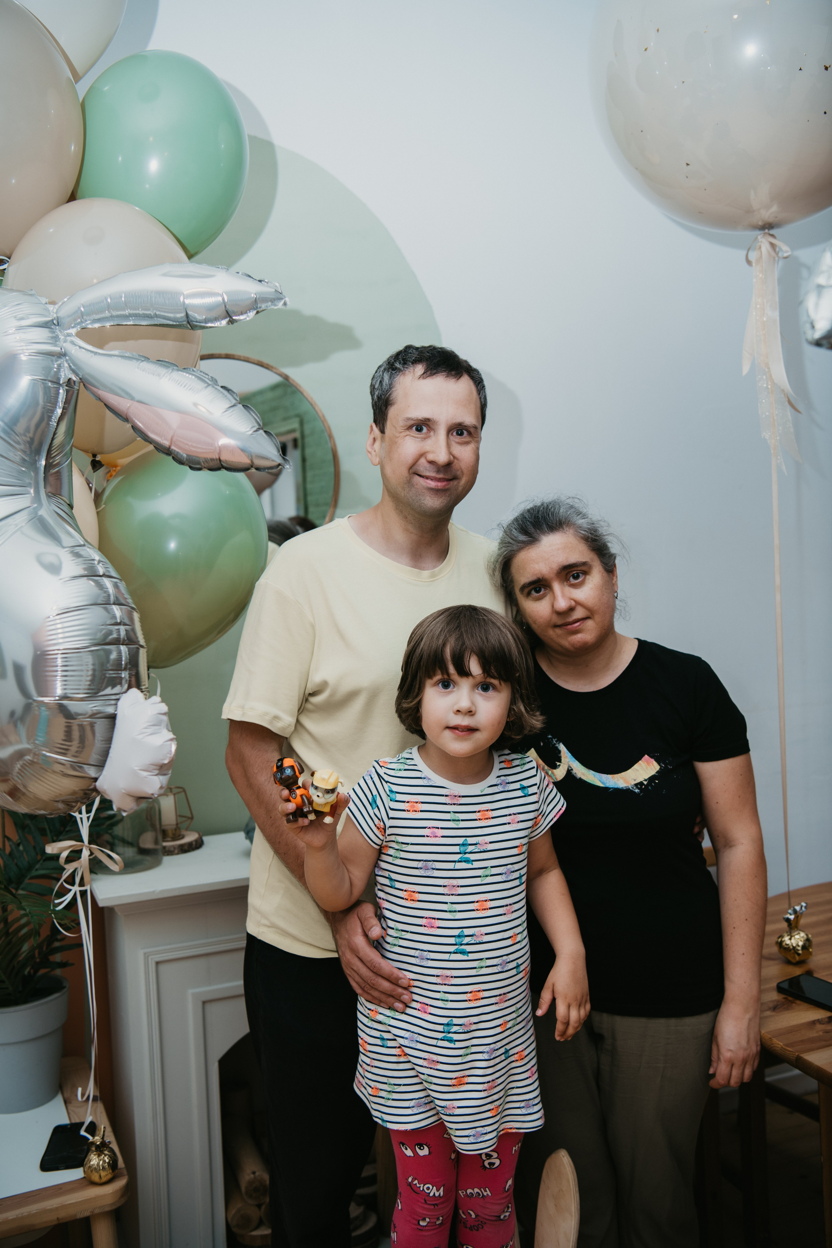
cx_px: 416
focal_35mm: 36
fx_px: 1248
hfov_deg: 36.9
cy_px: 624
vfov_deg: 53.1
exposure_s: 1/160
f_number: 3.5
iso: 100
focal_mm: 36
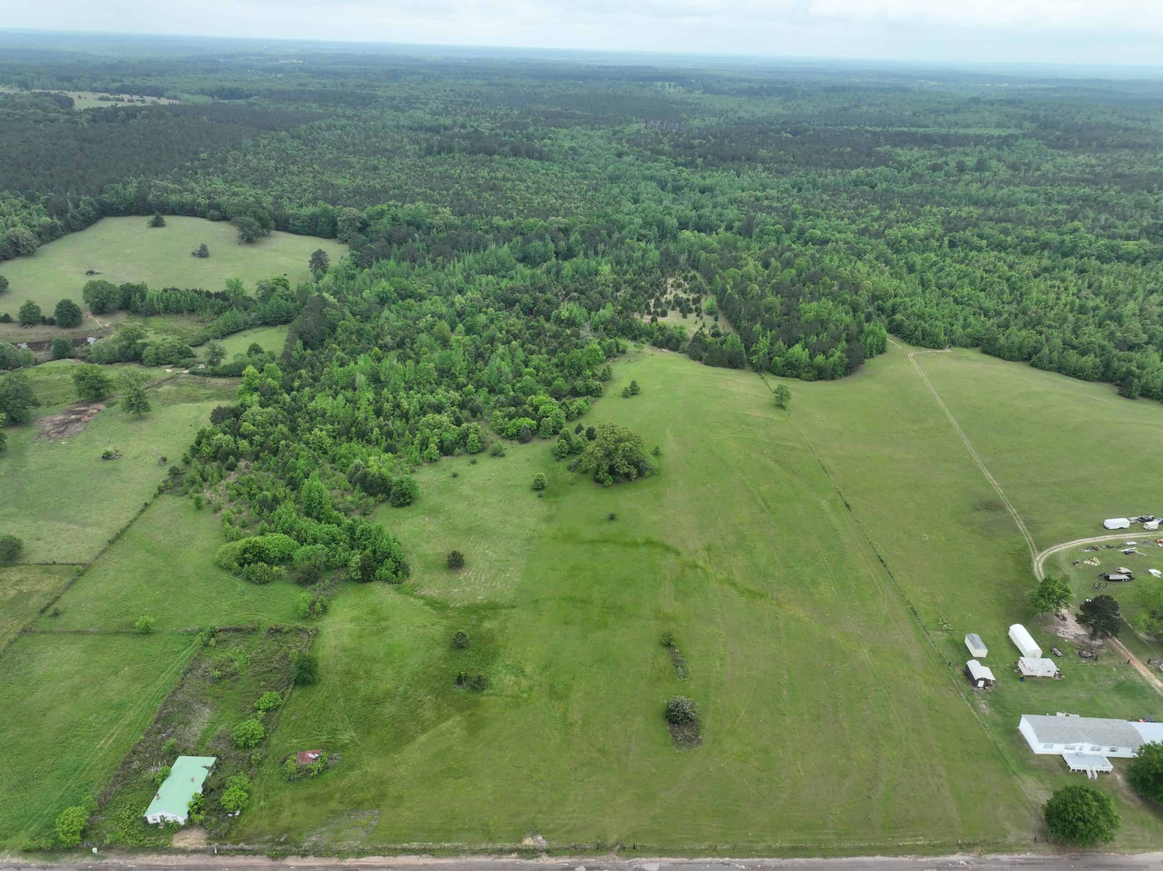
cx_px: 582
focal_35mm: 24
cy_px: 436
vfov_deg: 56.8
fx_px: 806
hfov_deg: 71.6
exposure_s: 1/1250
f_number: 2.8
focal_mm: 12.29
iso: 200
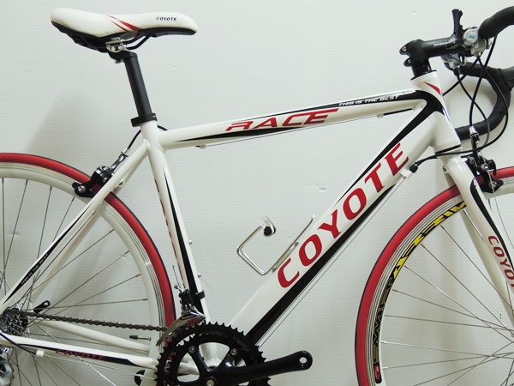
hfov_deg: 46.8
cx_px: 257
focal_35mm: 40
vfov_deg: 36.0
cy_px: 193
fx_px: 594
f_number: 3.3
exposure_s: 1/20
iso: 400
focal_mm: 7.1
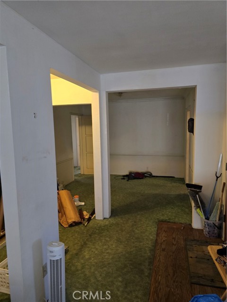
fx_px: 201
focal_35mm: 23
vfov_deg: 73.9
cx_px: 114
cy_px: 151
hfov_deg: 58.9
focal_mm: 6.3
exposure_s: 1/60
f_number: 1.7
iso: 640
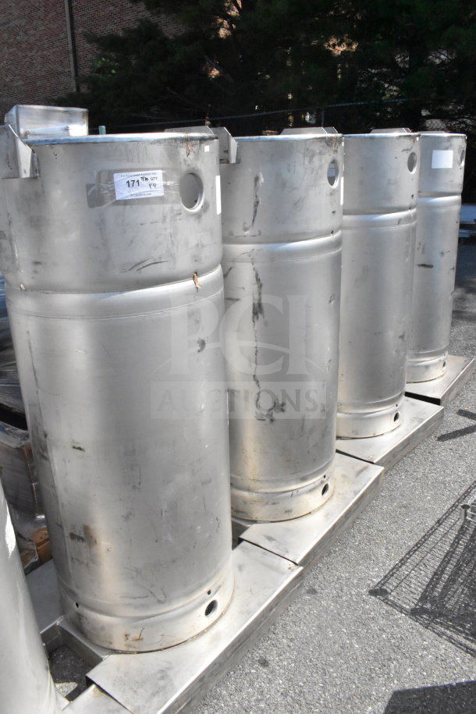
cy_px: 357
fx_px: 535
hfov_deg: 47.9
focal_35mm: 27
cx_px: 238
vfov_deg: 67.4
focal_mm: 18
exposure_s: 1/2500
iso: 6400
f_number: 22
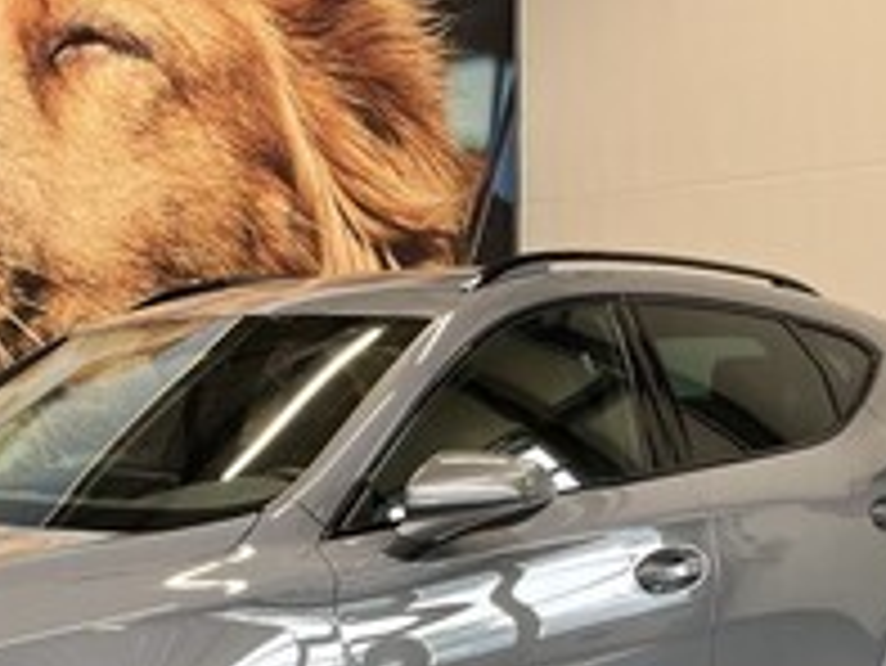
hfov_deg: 28.5
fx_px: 1690
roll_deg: +1.7
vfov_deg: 21.8
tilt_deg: -7.5
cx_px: 126
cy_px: 578
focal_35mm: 66
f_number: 1.6
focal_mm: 5.1
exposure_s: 1/104
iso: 125
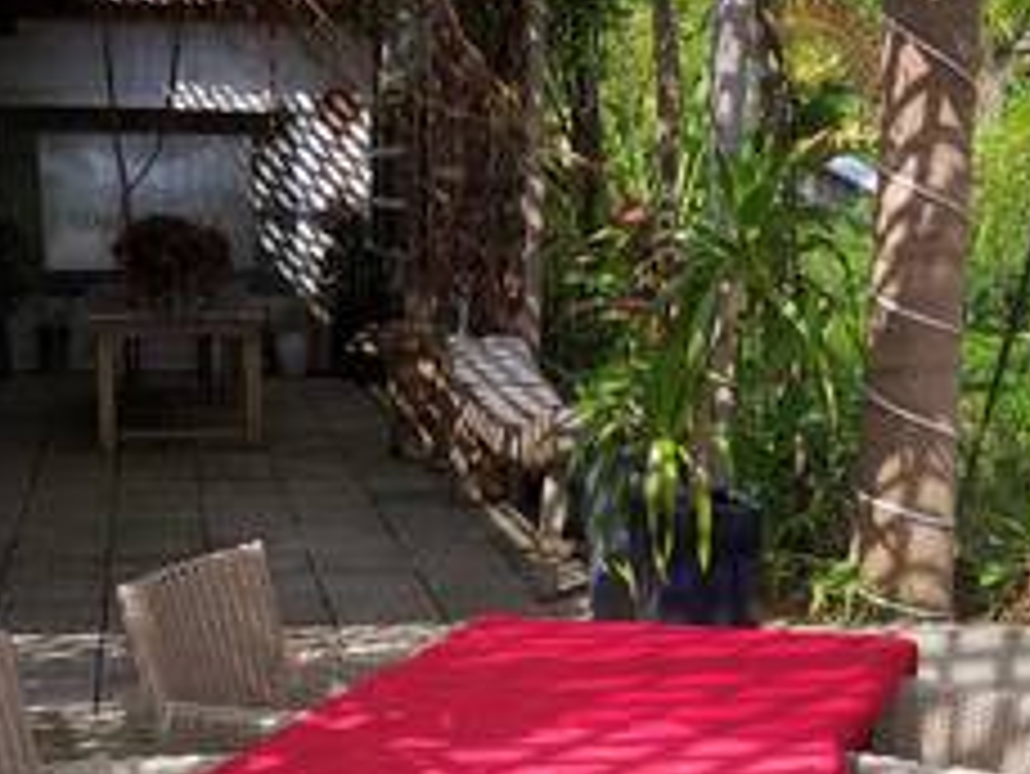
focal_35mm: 68
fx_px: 2024
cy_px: 662
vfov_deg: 21.3
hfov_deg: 28.4
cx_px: 360
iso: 40
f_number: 1.7
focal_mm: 3.93
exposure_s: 1/804
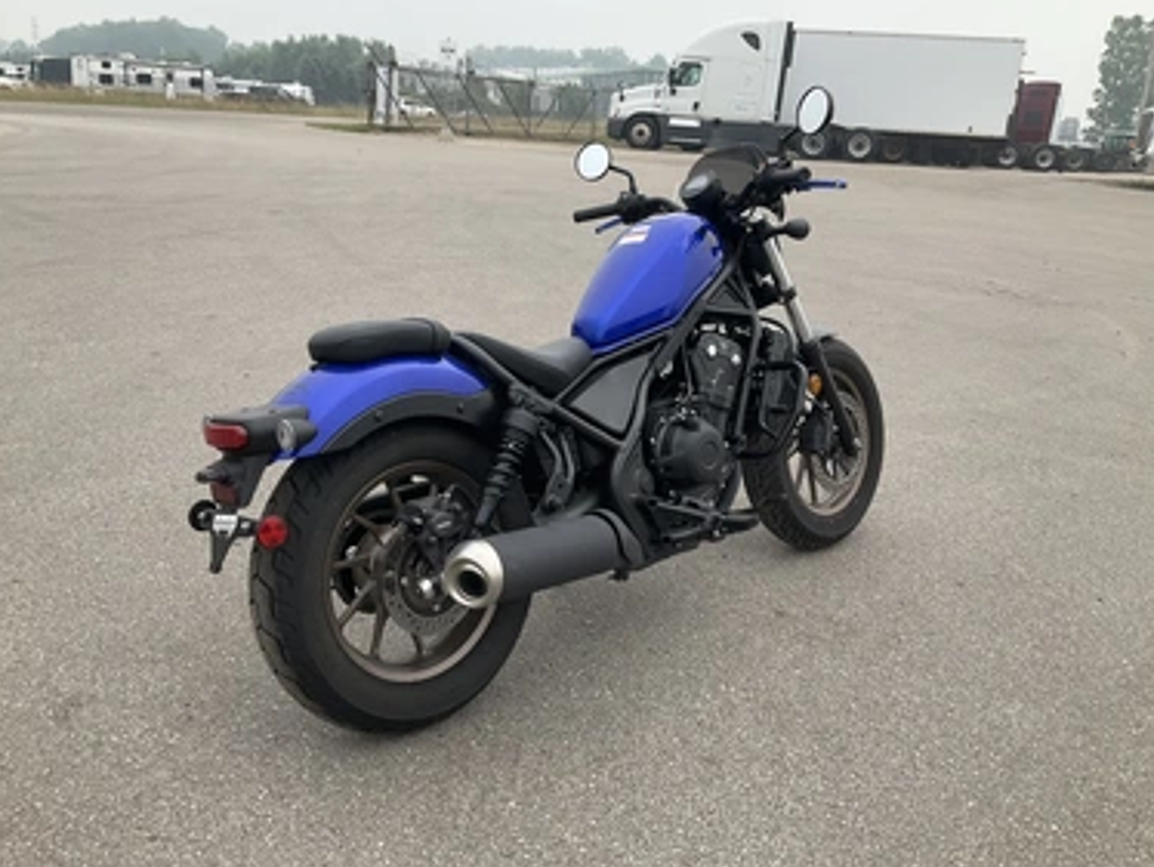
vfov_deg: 45.5
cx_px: 549
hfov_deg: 58.3
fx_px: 1034
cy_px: 426
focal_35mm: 31
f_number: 1.8
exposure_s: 1/1195
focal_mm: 3
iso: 25
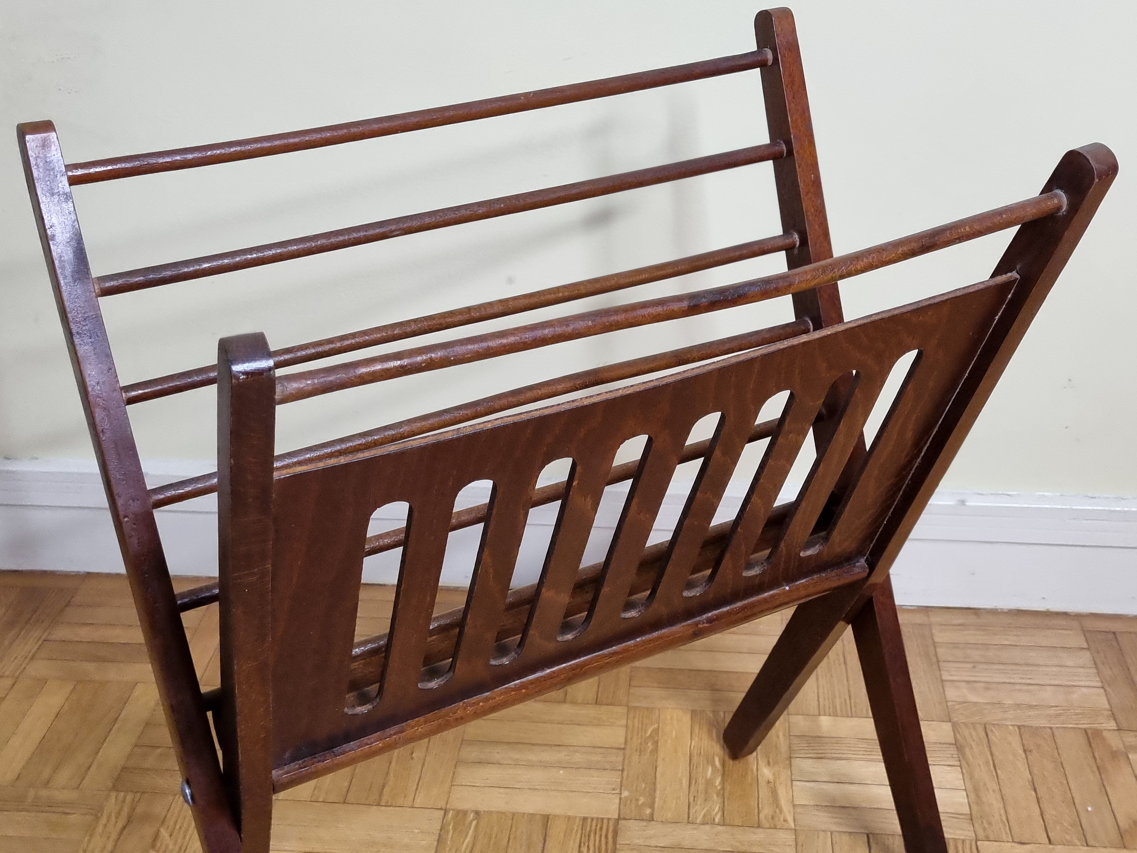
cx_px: 568
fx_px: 854
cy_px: 426
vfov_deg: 53.1
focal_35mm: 26
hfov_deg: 67.3
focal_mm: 5.4
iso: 320
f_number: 1.8
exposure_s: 1/100
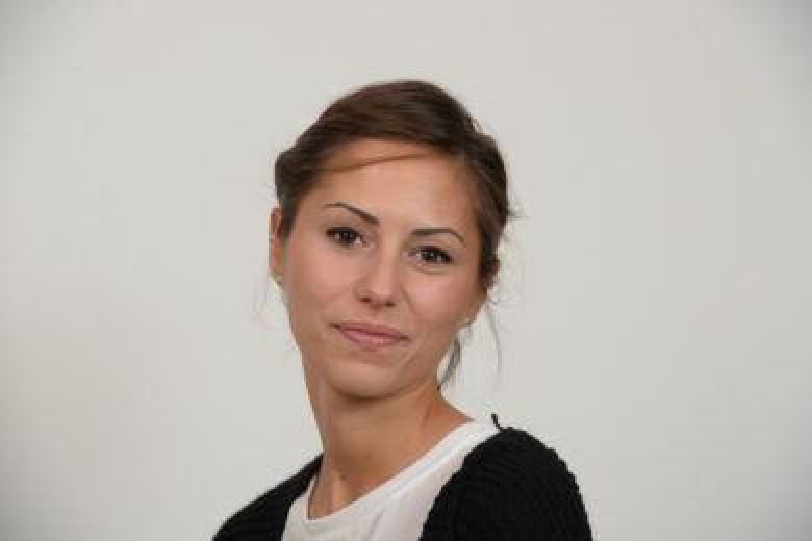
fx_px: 3834
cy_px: 270
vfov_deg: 8.1
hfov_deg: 12.1
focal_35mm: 170
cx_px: 406
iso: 100
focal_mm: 170
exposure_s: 1/100
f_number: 8
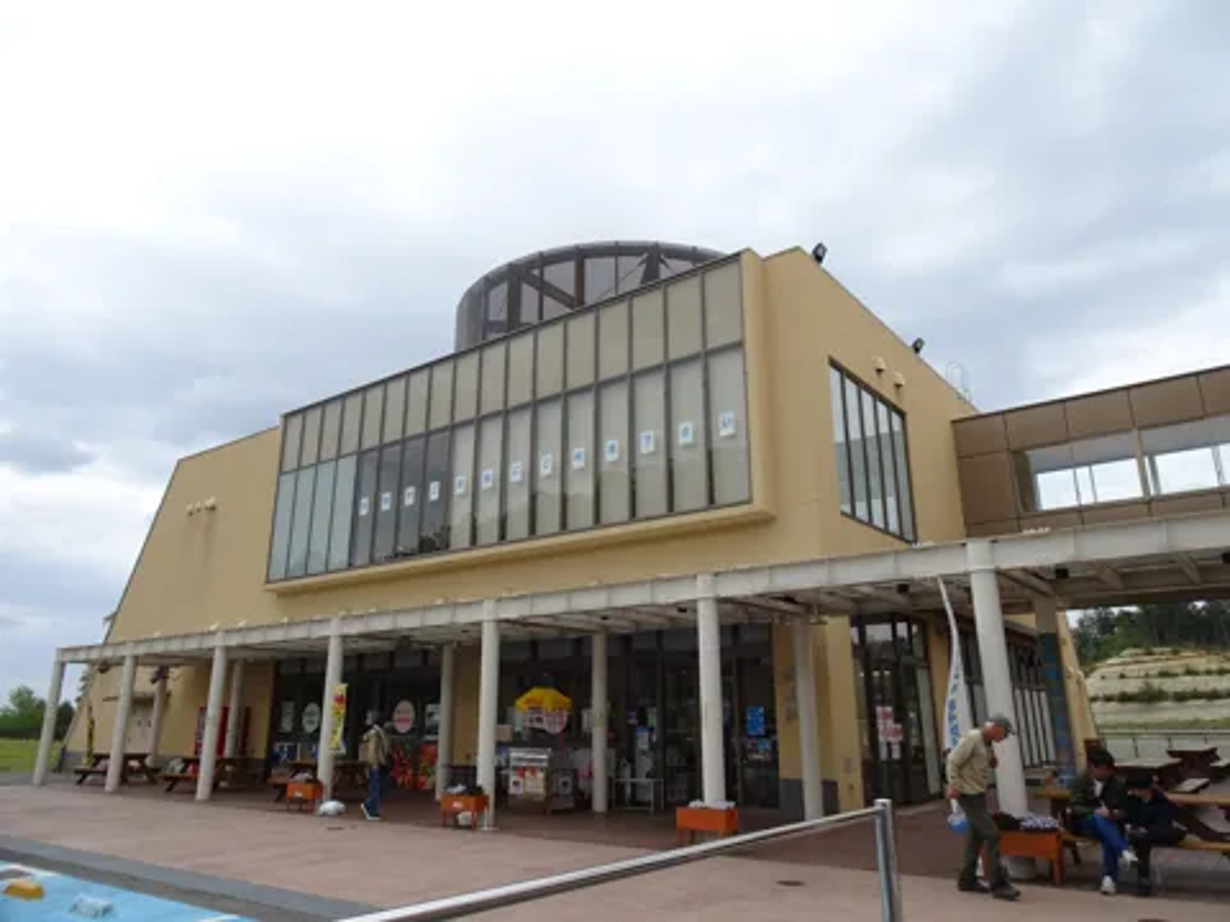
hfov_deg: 71.6
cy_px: 461
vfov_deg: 56.8
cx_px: 615
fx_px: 853
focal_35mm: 24
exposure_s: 1/640
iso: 80
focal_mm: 4.1
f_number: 3.5
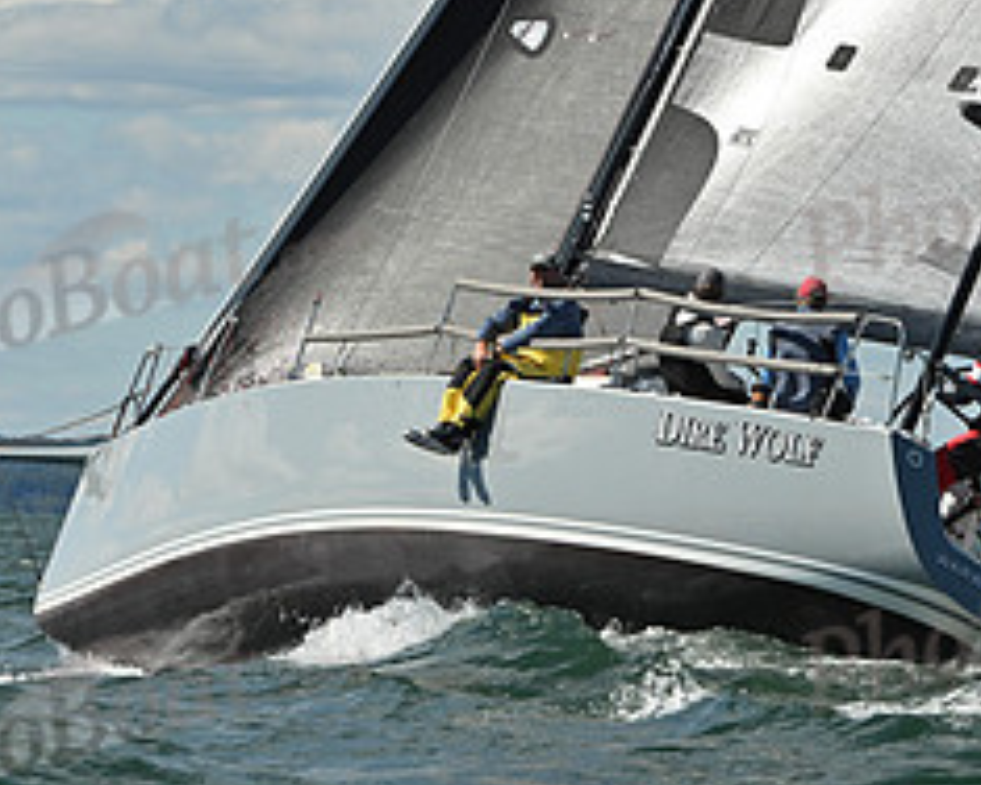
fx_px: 10423
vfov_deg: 4.3
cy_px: 23
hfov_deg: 5.4
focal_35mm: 359
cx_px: 589
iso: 320
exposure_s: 1/4000
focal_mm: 155
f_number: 6.3
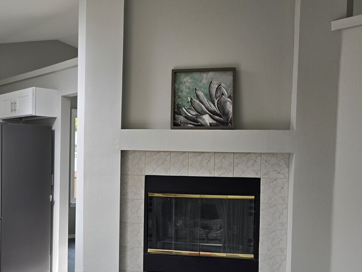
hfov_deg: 42.9
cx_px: 77
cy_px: 165
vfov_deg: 34.2
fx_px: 439
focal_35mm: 42
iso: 50
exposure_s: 1/180
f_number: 1.7
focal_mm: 6.3
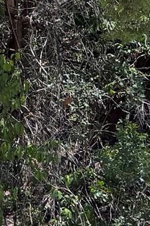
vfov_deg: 13.2
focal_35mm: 156
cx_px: -222
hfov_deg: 8.0
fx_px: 977
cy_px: 82
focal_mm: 6.76
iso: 100
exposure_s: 1/1018
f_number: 1.78
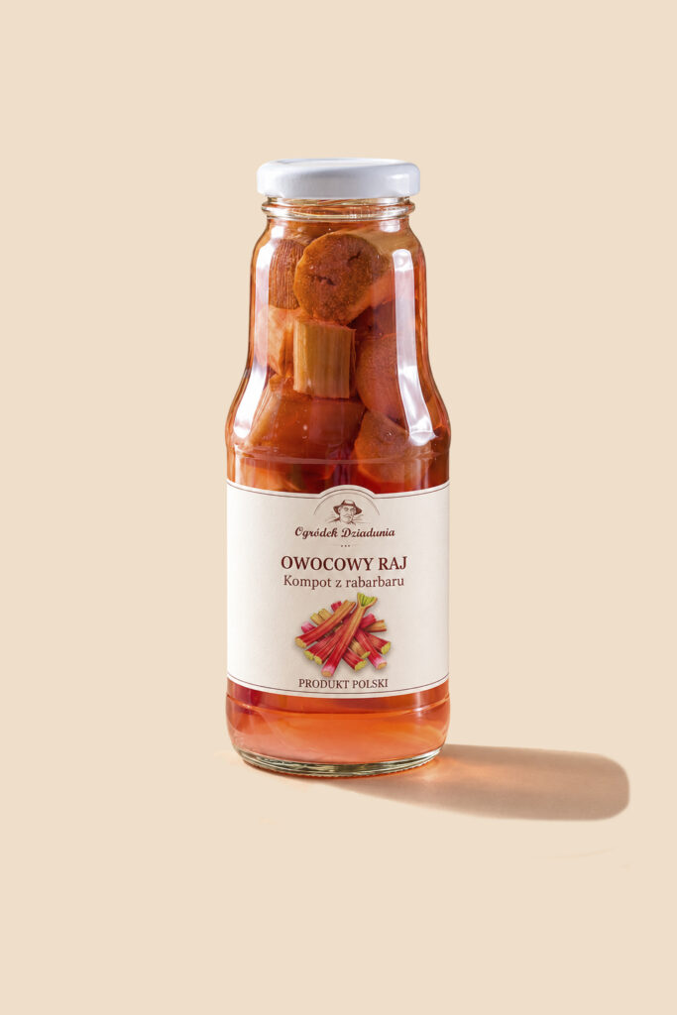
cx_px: 338
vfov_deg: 33.4
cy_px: 508
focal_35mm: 60
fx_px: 1692
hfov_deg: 22.6
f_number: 10
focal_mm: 60
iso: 200
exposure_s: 1/200
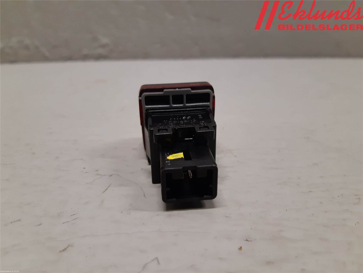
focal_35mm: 26
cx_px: 182
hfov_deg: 67.3
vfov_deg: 53.1
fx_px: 273
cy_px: 136
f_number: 1.7
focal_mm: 3.93
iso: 125
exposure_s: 1/50
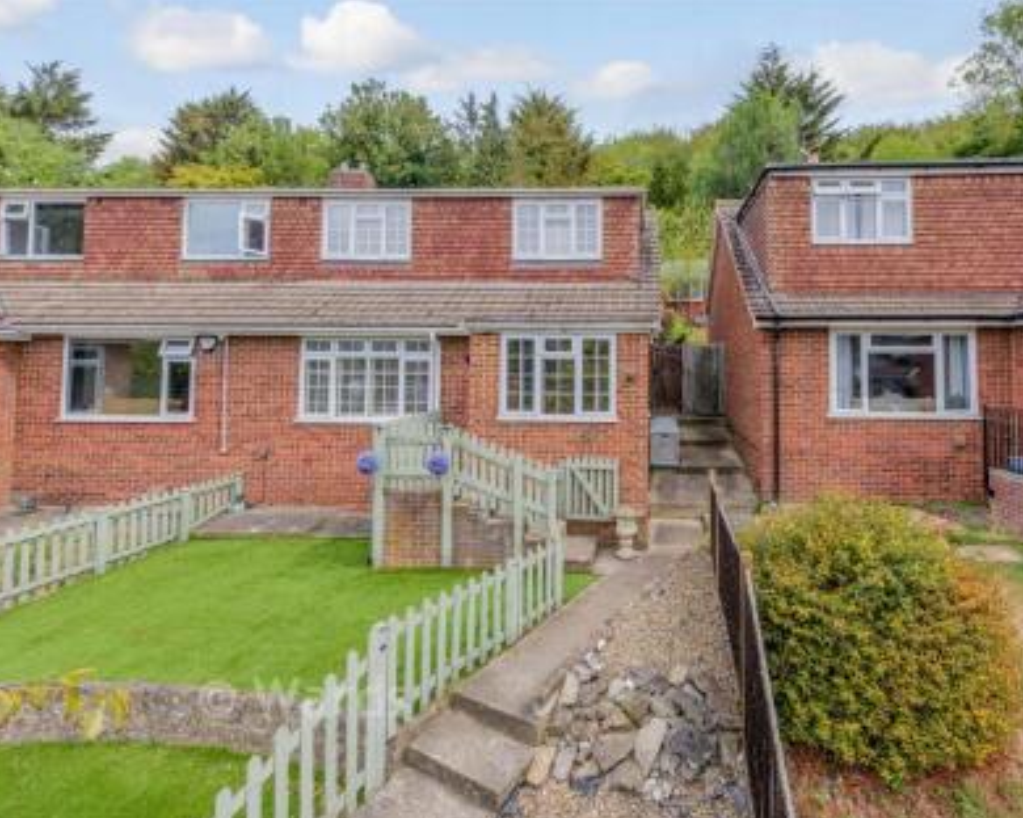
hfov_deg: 92.2
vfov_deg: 80.4
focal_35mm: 16
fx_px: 484
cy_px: 413
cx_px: 602
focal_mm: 14
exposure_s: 1/100
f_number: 8
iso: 100
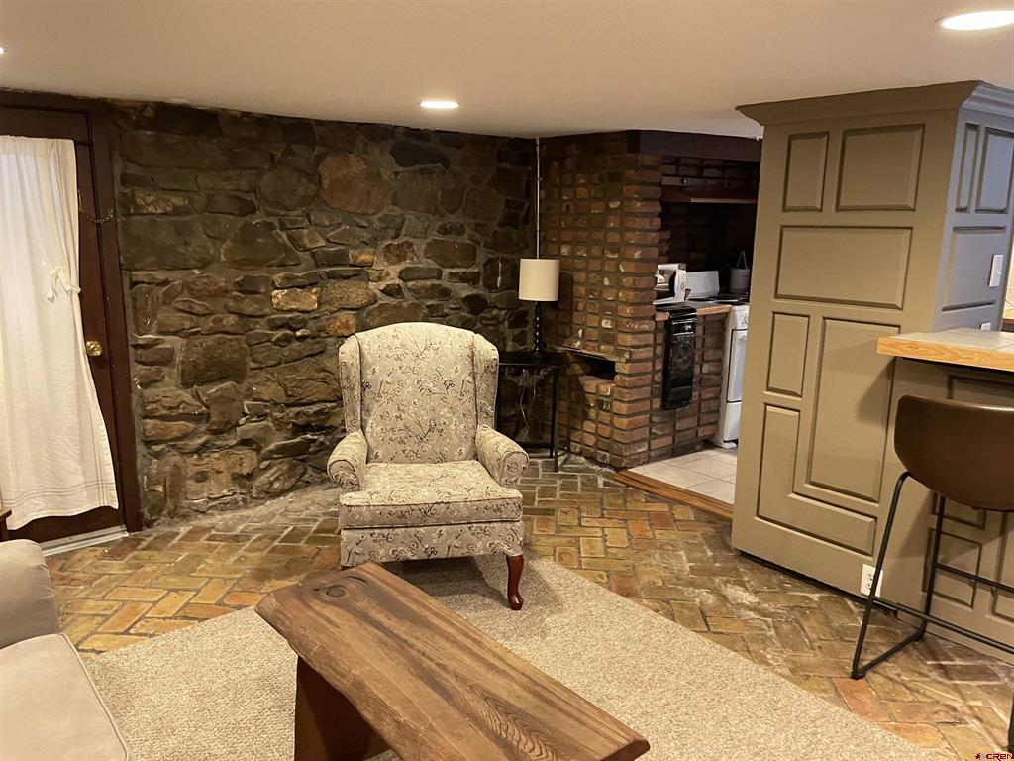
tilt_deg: -12.1
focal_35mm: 26
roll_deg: +0.2
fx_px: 762
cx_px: 507
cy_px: 380
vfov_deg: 53.1
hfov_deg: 67.3
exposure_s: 1/40
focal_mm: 4.2
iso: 500
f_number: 1.6
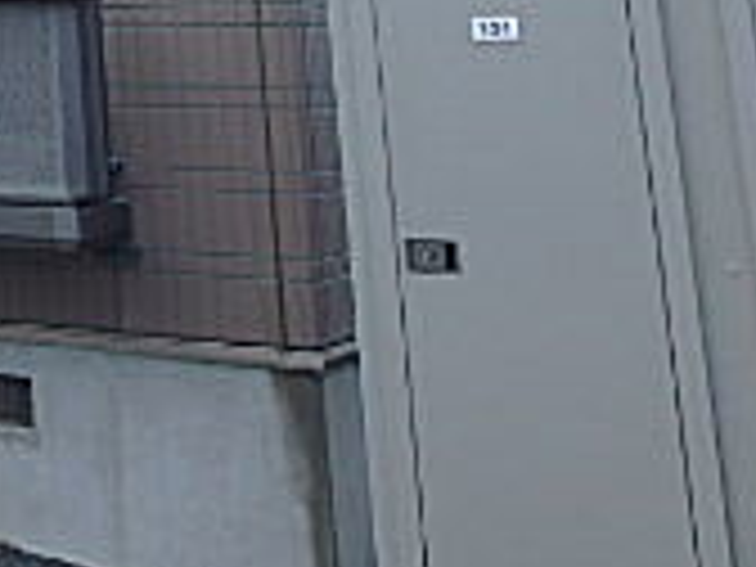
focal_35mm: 80
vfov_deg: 16.3
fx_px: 1747
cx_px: -468
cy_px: -369
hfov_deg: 20.0
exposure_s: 1/400
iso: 125
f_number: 3.5
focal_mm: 3.7
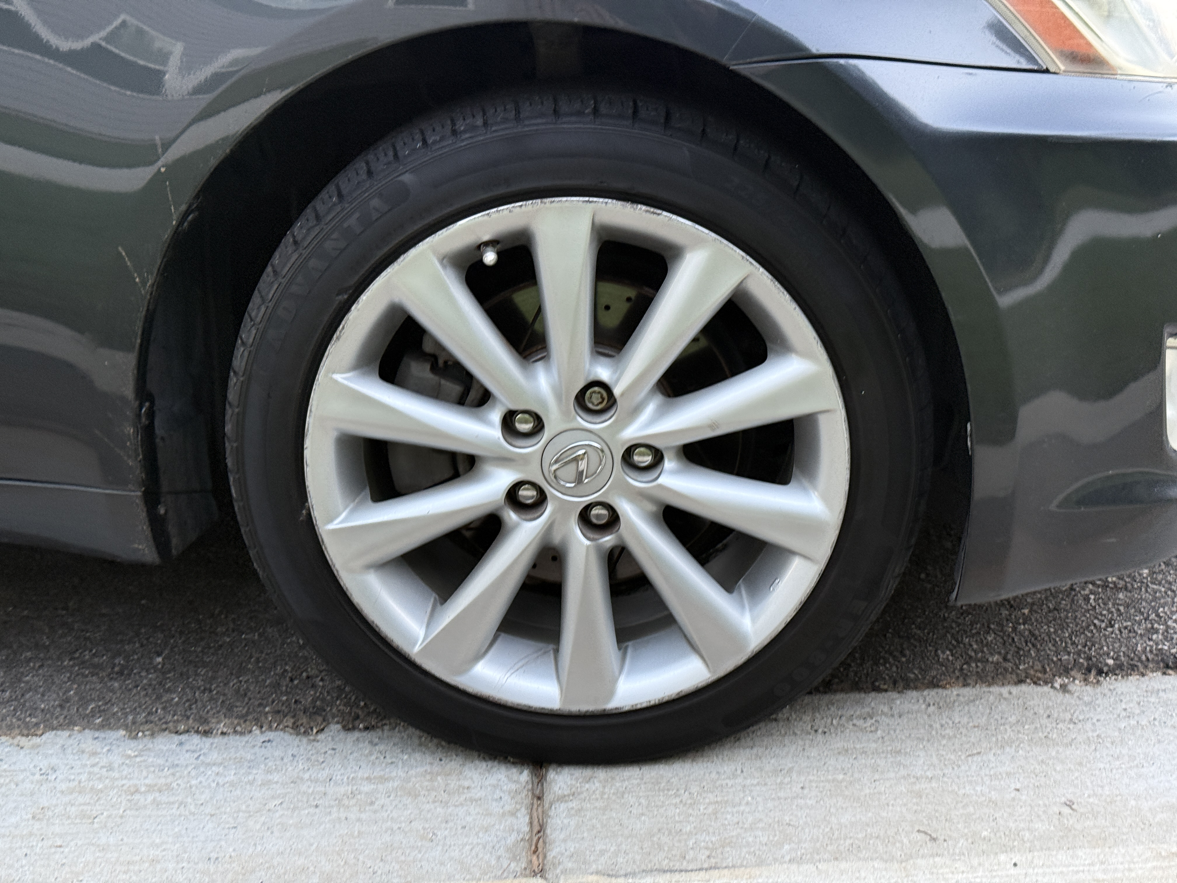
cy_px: 442
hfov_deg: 39.7
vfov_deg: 30.3
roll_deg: +0.7
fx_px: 1632
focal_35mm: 48
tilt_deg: -15.5
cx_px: 588
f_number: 1.78
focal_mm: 6.76
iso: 250
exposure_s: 1/60
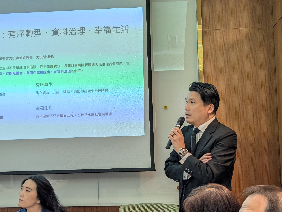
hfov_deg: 38.9
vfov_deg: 29.7
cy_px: 106
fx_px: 400
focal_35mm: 49
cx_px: 141
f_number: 1.68
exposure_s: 1/90
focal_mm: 6.9
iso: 83
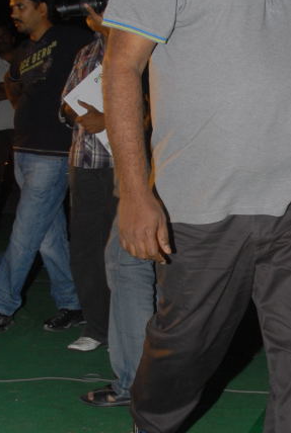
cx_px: 241
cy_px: 231
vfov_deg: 25.6
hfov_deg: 17.2
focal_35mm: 79
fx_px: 954
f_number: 5.6
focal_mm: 22
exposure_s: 1/125
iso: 320
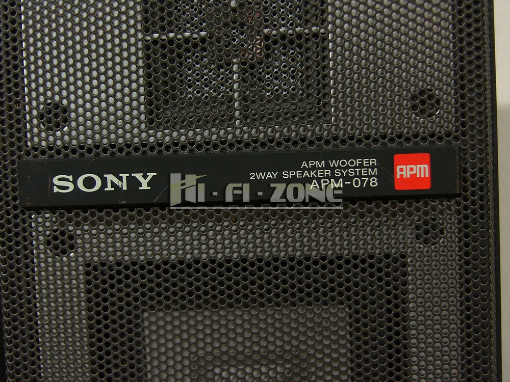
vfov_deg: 16.4
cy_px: 191
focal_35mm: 90
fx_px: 1326
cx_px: 255
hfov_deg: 21.8
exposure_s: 1/100
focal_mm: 23.2
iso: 50
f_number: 3.2
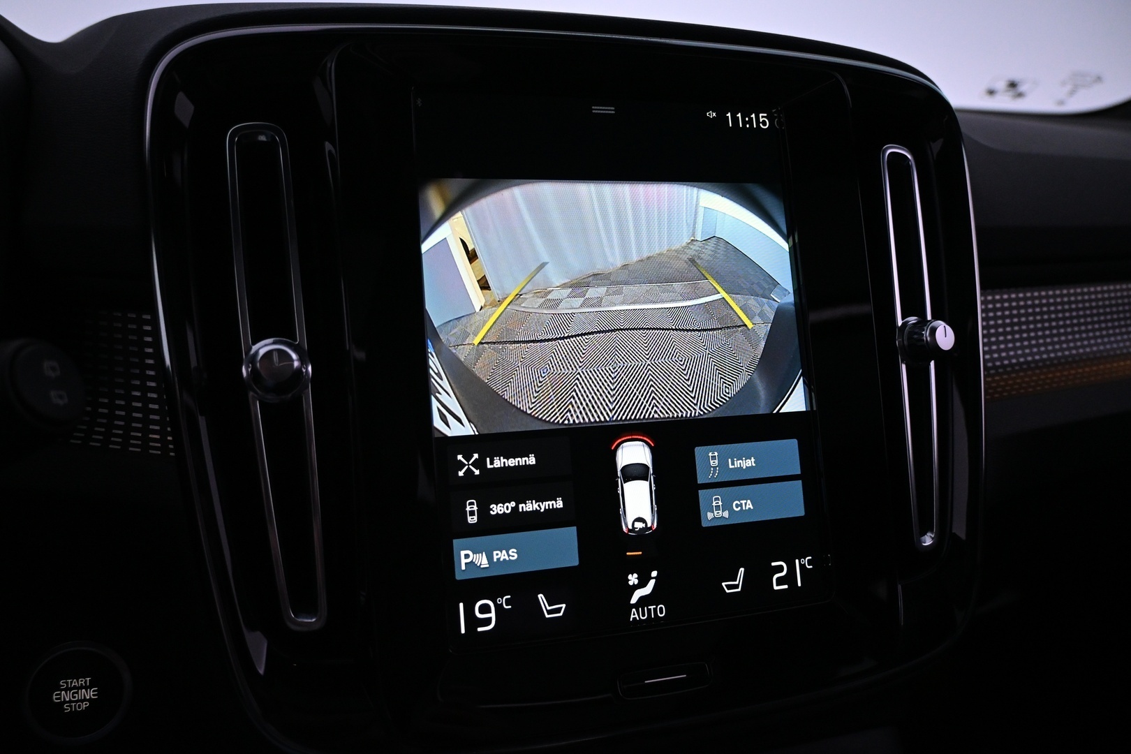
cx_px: 566
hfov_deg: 68.9
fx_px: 825
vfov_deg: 49.1
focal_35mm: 26
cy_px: 377
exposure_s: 1/125
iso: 1800
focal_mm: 17.5
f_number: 3.5
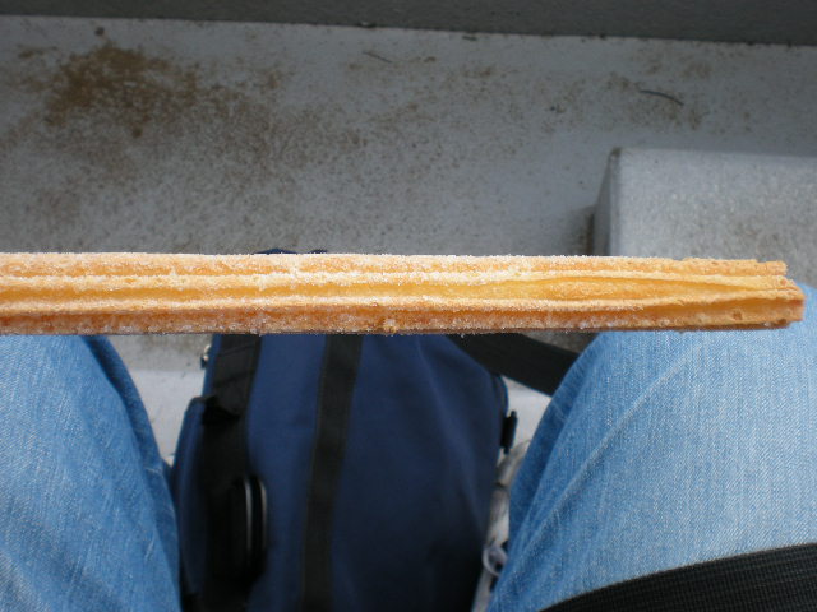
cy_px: 306
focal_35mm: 44
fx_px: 1038
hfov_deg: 42.9
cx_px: 408
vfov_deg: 32.9
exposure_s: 1/276
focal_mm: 7.4
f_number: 4.9
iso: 64
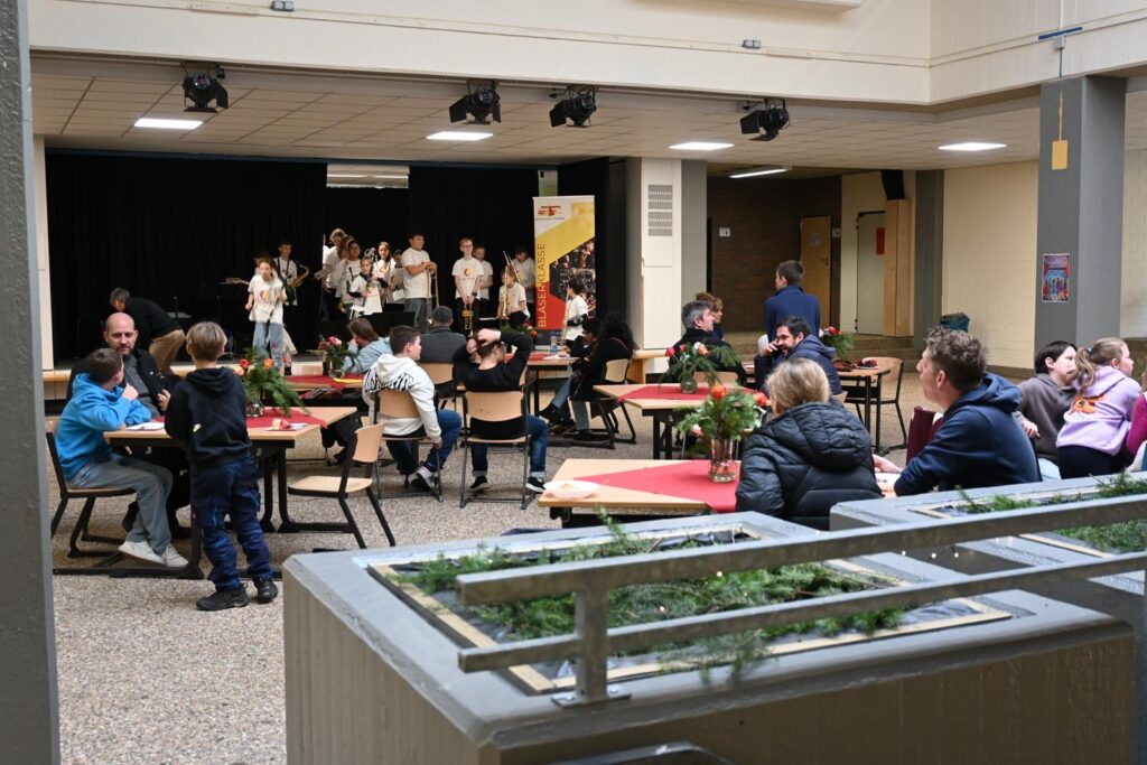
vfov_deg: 34.2
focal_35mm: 39
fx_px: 1243
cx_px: 574
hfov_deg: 49.5
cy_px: 382
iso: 1250
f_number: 4.5
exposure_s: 1/40
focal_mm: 26
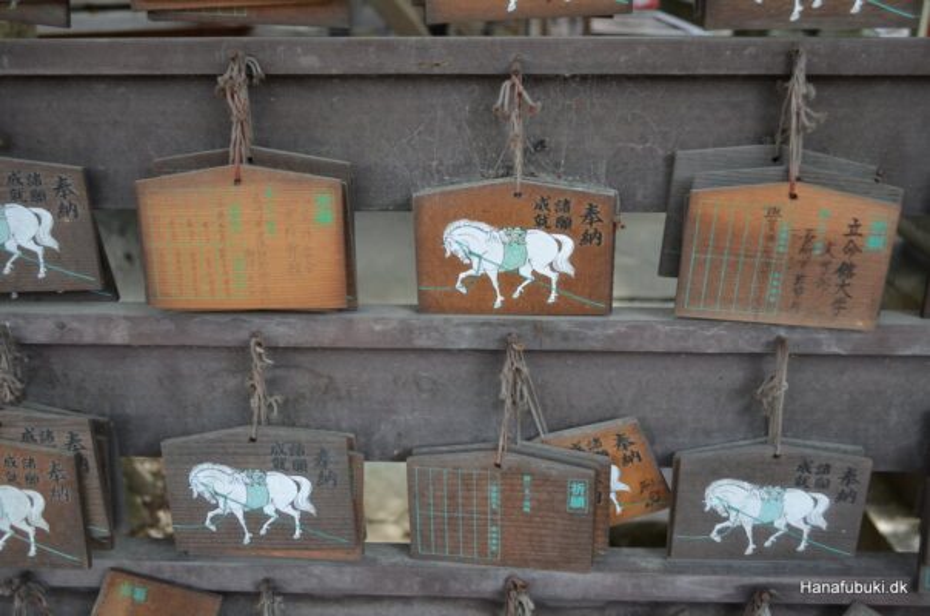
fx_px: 928
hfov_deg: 53.2
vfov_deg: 36.7
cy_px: 308
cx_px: 465
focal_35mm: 36
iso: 100
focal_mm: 24
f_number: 4.5
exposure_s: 1/60
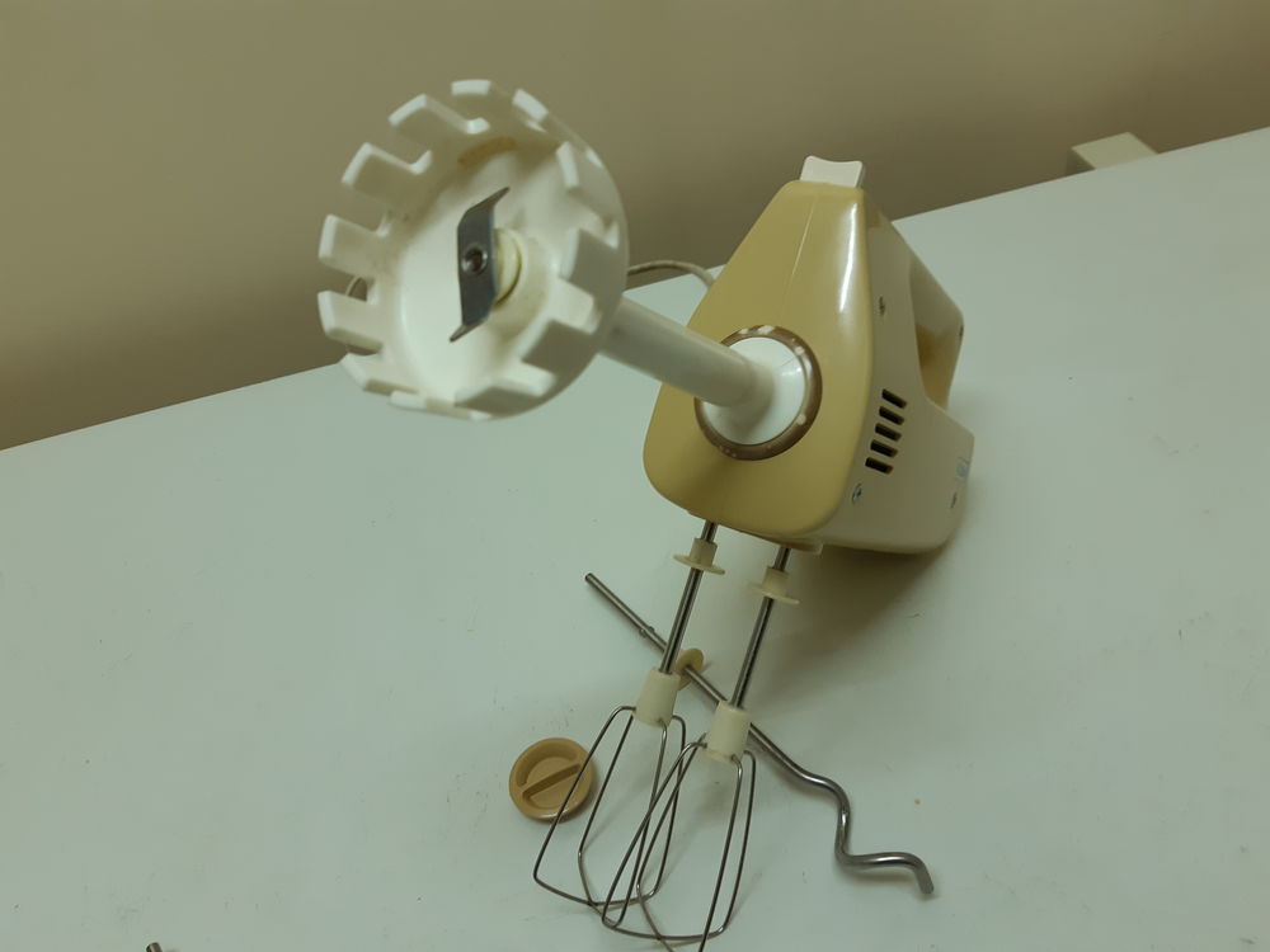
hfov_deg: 67.3
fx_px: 954
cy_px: 476
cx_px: 635
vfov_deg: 53.1
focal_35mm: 26
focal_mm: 3.93
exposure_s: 1/50
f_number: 1.7
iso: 100
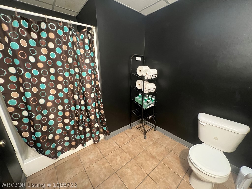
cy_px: 94
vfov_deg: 89.9
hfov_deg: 106.2
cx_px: 126
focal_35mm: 13
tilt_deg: -16.0
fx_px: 95
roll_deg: +0.5
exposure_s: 1/40
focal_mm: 1.57
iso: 1000
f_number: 1.8
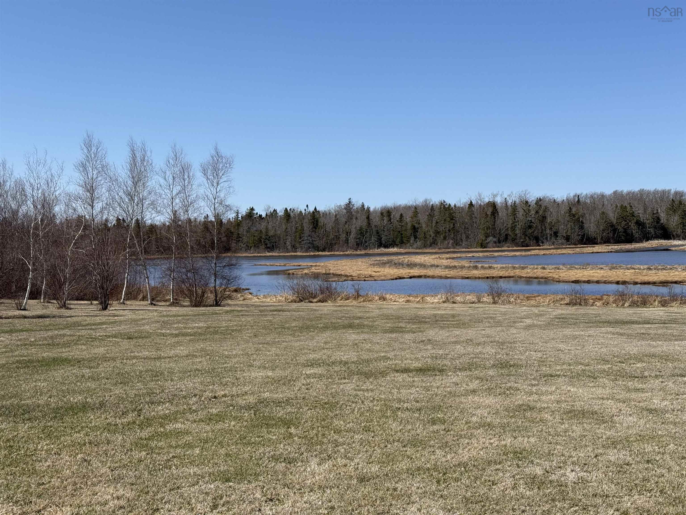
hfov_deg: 39.7
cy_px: 258
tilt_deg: -0.5
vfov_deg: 30.3
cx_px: 343
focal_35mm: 48
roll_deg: +2.0
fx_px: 951
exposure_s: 1/6536
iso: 64
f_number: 1.78
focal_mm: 6.76
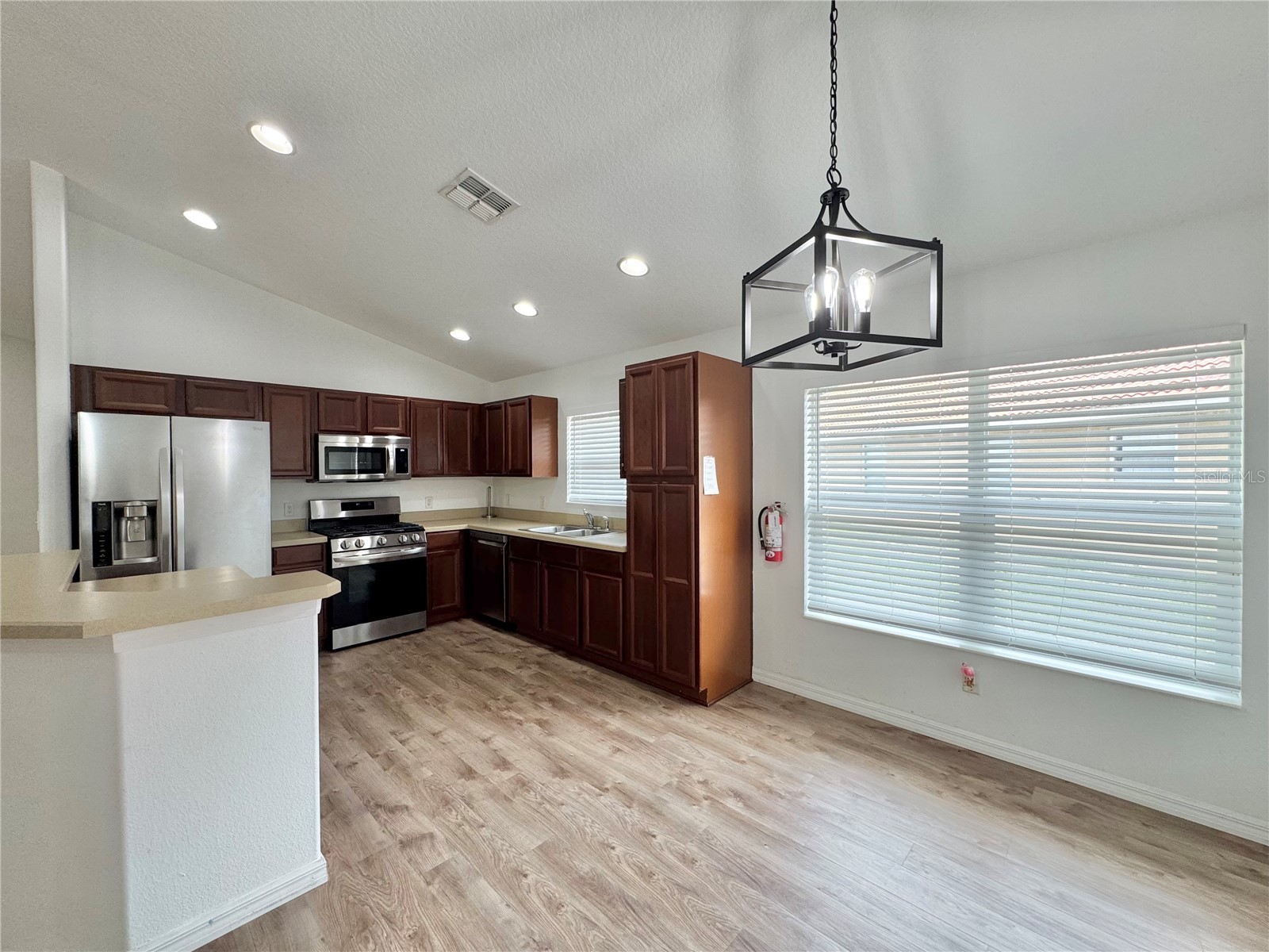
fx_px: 513
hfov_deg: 102.1
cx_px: 634
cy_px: 476
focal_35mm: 14
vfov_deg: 85.7
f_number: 2.2
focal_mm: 2.22
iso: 125
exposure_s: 1/120
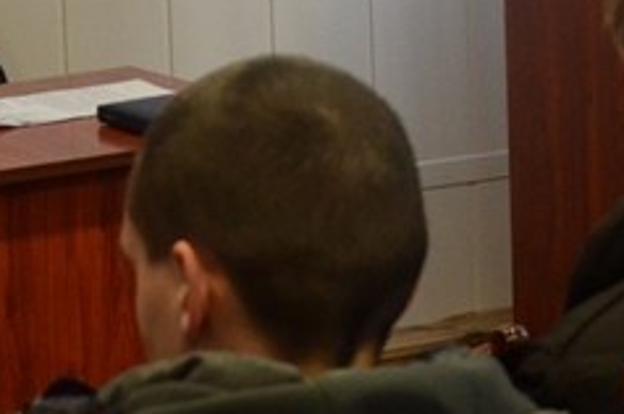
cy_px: -360
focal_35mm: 181
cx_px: 257
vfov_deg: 7.3
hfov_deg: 11.4
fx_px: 3133
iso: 1250
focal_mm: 28
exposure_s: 1/60
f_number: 4
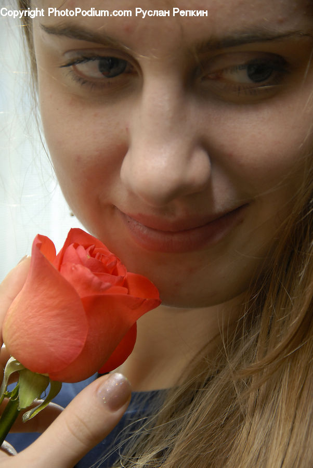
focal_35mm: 147
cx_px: 156
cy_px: 234
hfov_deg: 9.4
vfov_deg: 13.9
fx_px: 1913
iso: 400
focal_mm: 98
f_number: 5.6
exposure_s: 1/60
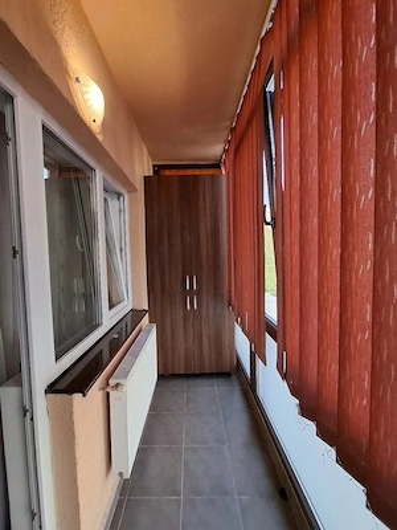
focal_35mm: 13
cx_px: 198
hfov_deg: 89.9
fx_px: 199
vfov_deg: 106.2
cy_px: 265
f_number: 2.2
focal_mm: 1.74
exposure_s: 1/50
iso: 64
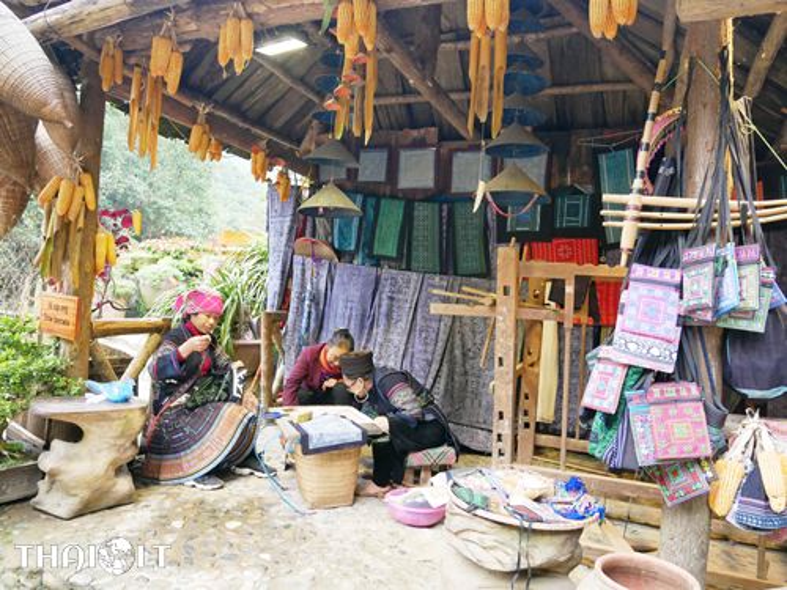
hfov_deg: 71.6
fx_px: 546
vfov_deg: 56.8
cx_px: 394
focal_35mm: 24
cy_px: 295
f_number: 3.5
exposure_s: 1/125
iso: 800
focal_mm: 12
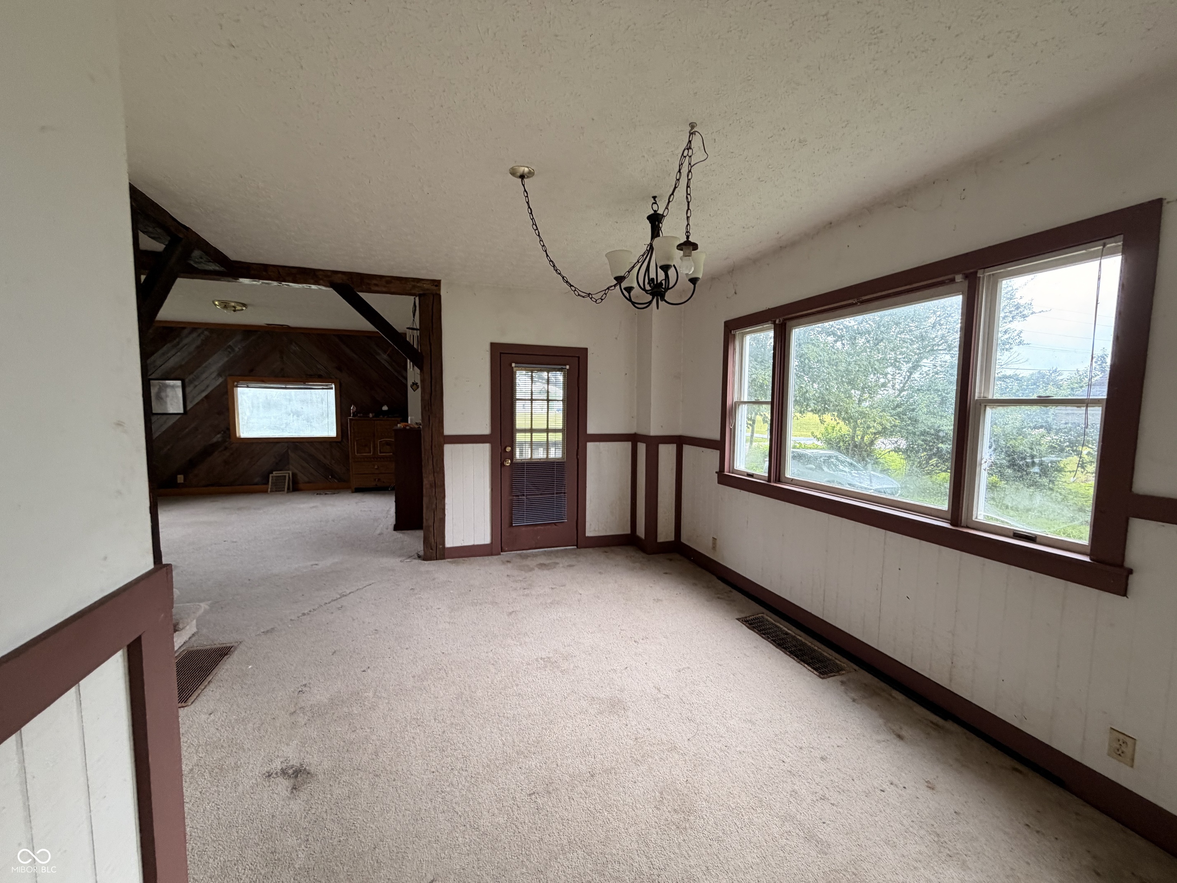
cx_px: 588
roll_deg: -0.3
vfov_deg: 85.7
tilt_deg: -4.5
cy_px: 442
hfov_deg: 102.1
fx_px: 476
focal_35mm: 14
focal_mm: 2.22
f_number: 2.2
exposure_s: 1/99
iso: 160
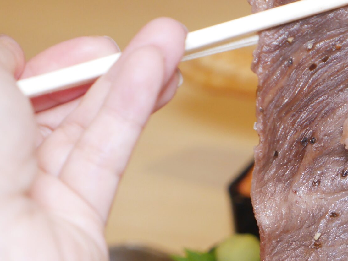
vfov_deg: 10.0
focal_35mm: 148
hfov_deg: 13.1
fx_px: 1488
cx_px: 354
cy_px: 227
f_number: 2.8
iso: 640
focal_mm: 32
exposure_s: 1/60
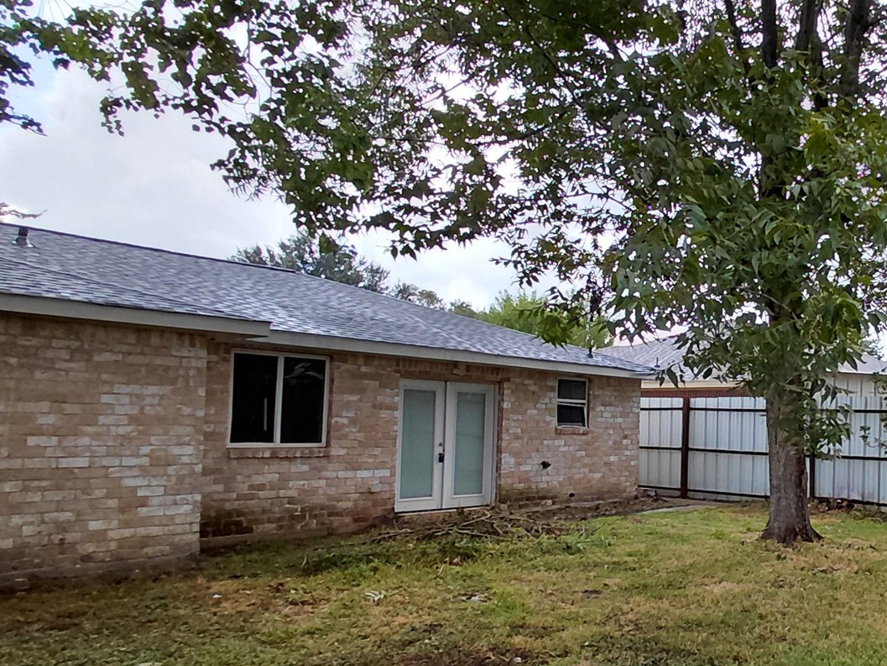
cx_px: 752
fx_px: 794
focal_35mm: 31
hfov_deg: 53.1
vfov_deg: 45.0
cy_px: 422
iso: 40
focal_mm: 1.64
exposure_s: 1/230
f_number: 2.2
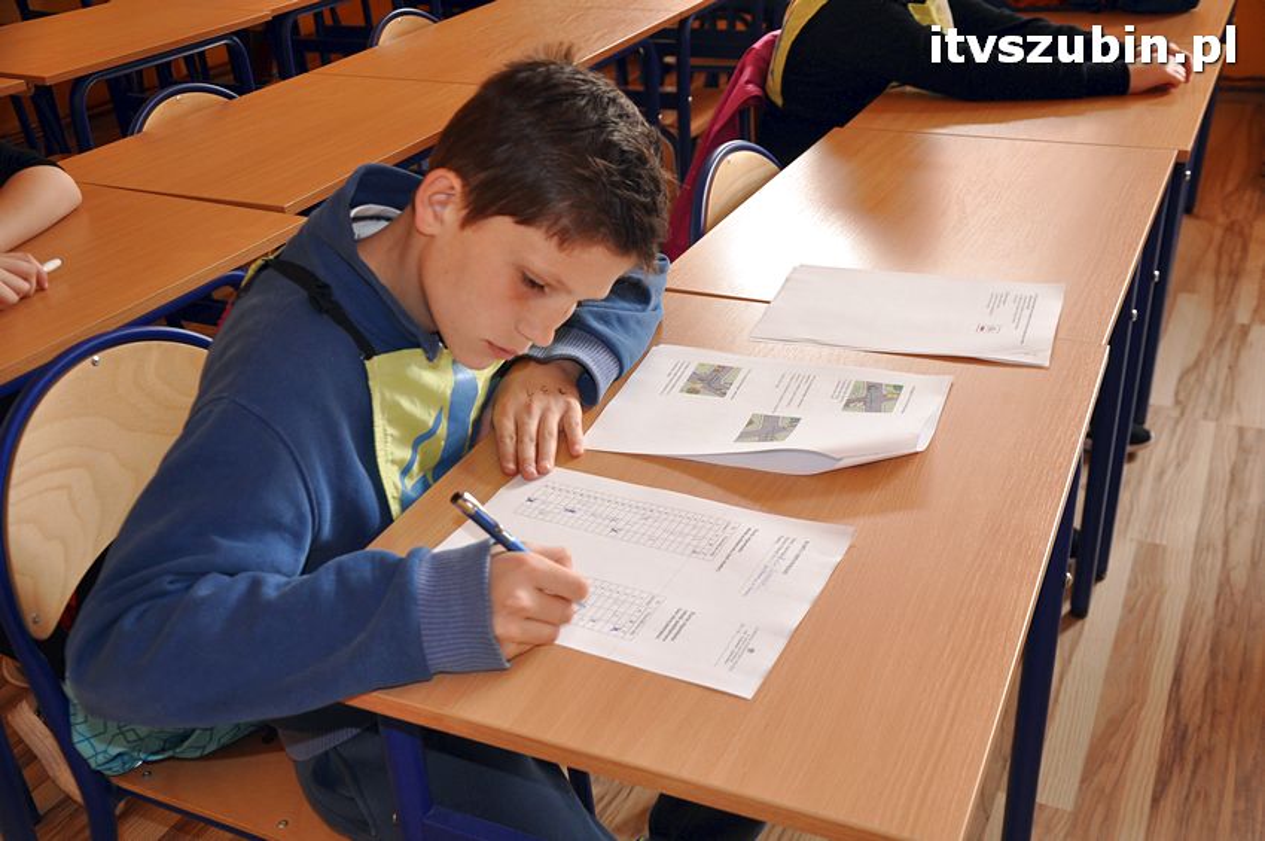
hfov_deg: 53.2
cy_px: 420
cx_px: 632
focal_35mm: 36
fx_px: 1264
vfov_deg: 36.8
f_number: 3.8
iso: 500
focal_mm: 24
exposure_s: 1/80
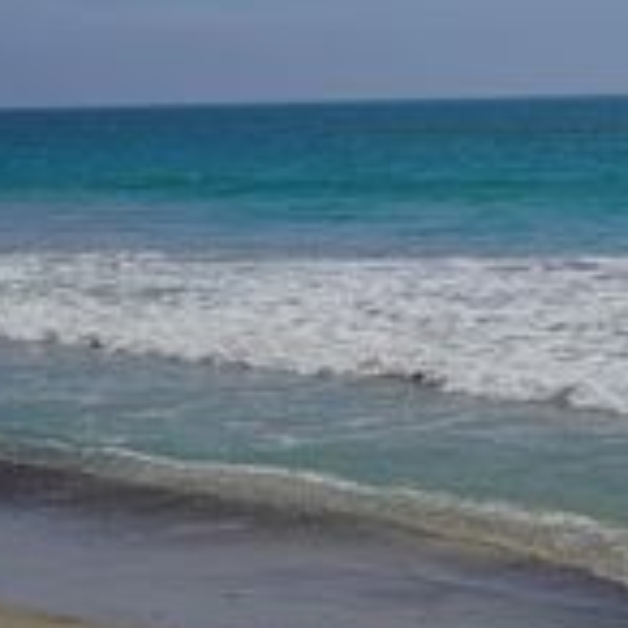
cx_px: 434
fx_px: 2032
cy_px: 299
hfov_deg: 17.5
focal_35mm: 99
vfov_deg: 17.6
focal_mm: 34
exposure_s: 1/2000
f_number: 5
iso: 100
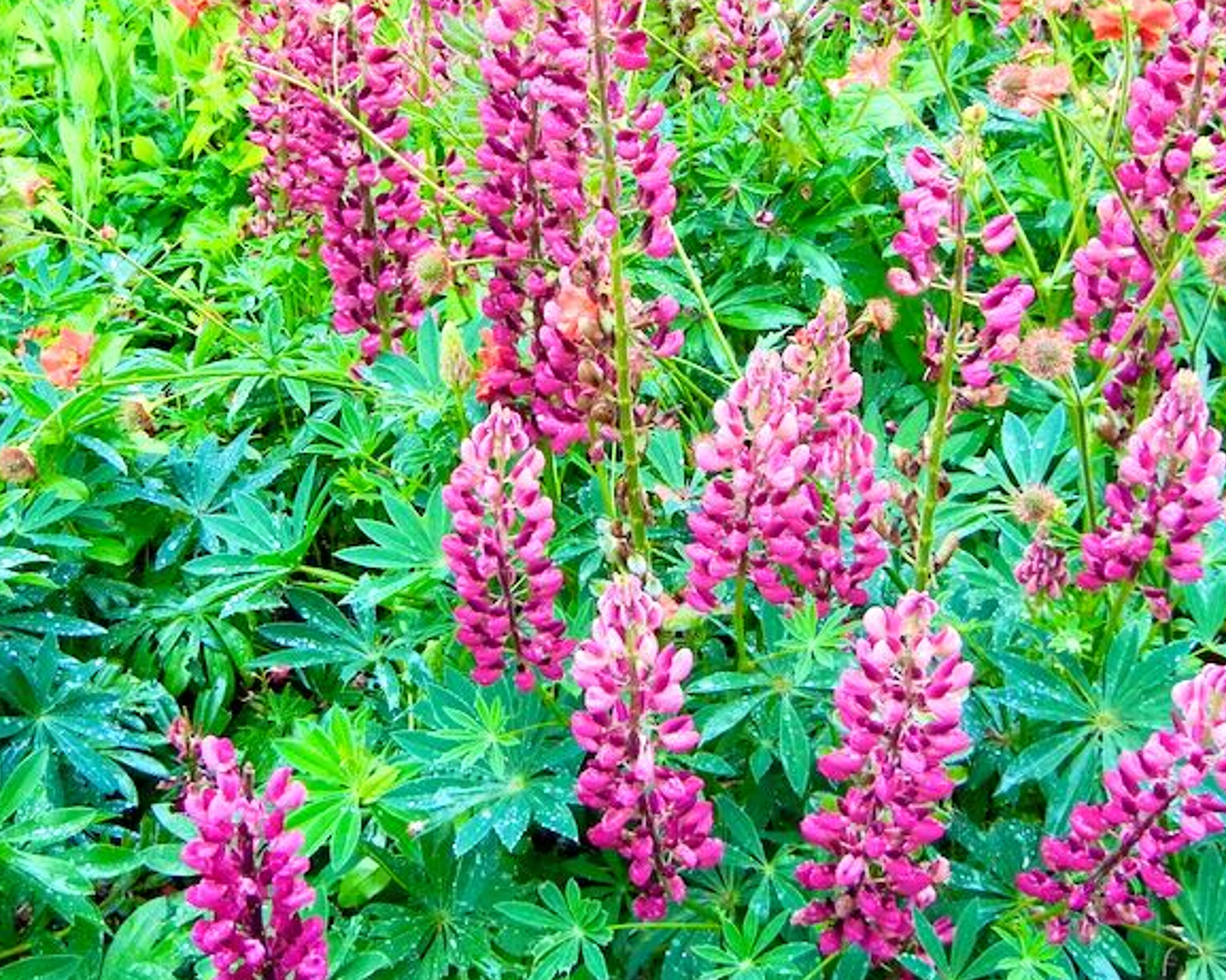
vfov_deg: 28.9
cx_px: 544
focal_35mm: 52
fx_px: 1886
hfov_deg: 36.0
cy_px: 312
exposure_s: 1/77.3
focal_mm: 5.4
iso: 160
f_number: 3.5
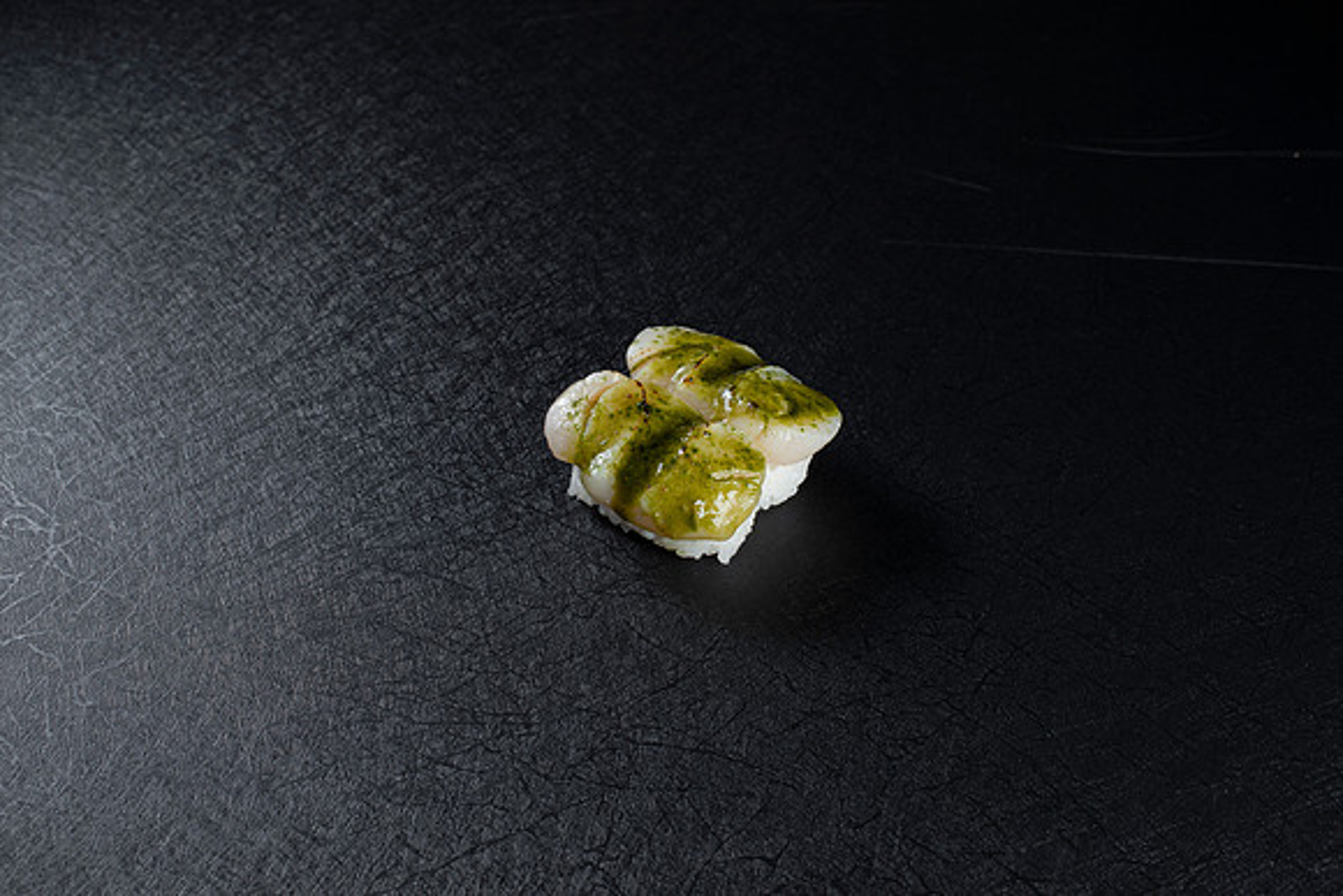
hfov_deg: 39.6
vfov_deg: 27.0
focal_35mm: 50
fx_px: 1866
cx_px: 672
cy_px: 448
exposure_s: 1/200
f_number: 10
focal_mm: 50
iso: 200
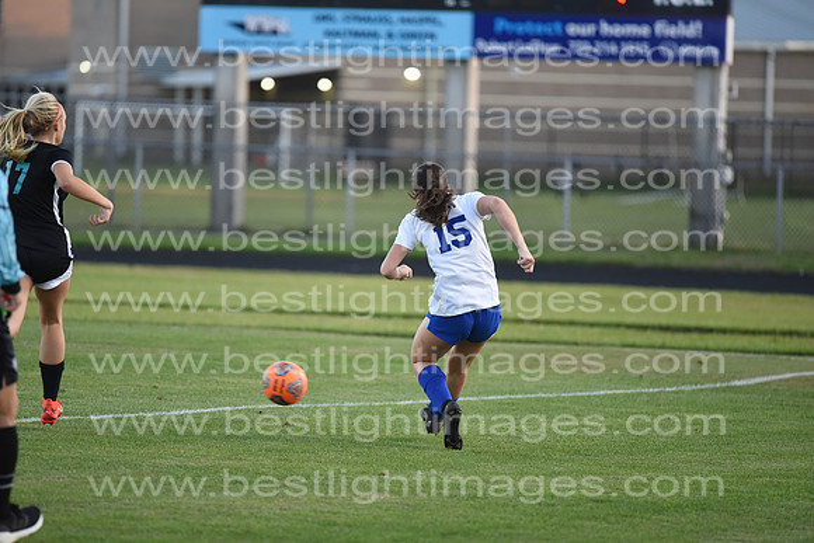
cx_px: 407
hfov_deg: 6.9
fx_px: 6785
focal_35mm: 300
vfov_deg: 4.6
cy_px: 272
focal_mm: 300
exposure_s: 1/800
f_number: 4
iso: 2000
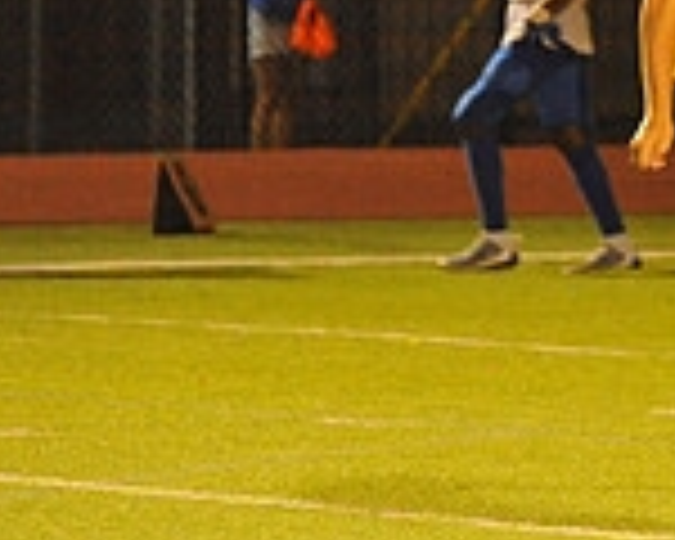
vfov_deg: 2.1
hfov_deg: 2.7
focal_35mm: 727
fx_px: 14524
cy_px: -36
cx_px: 1197
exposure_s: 1/200
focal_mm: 200
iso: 6400
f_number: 5.6
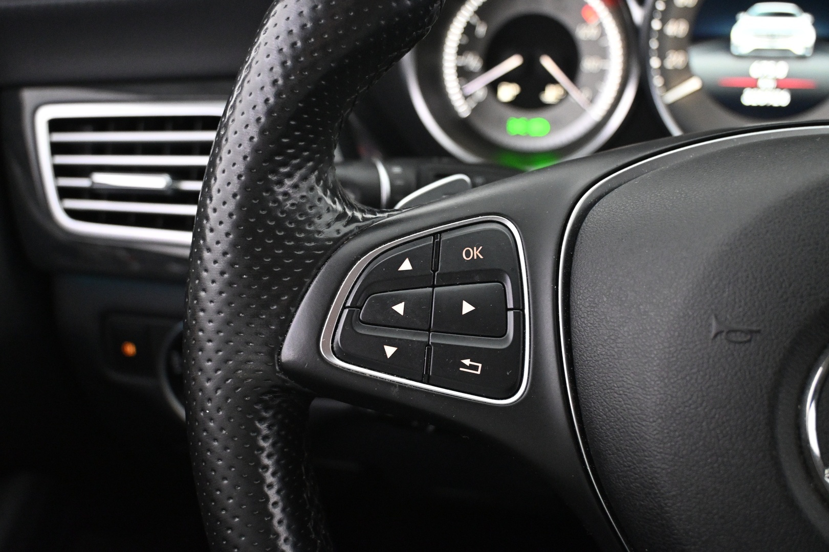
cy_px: 276
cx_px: 414
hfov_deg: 48.7
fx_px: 915
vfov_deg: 33.6
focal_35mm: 40
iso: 4000
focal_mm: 26.5
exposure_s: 1/25
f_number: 4.5
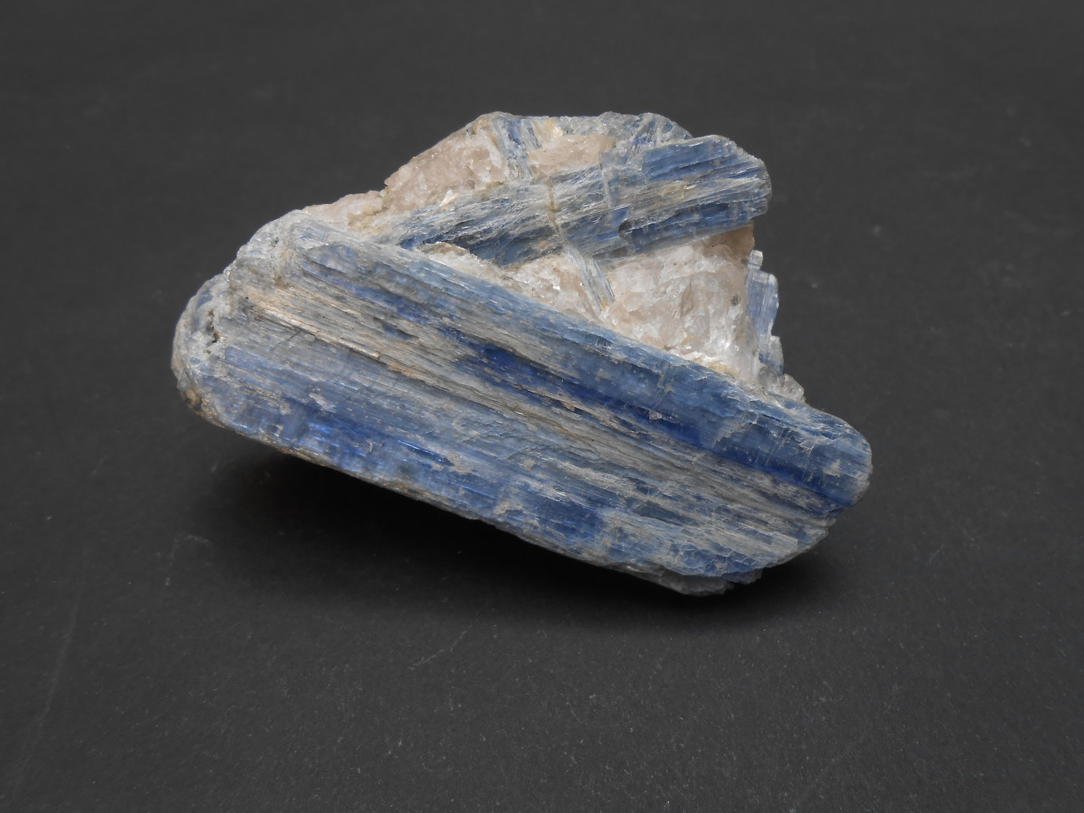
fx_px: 814
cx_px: 542
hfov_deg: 67.3
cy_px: 406
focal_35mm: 26
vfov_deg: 53.1
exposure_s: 1/60
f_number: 3.5
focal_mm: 4.6
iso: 80
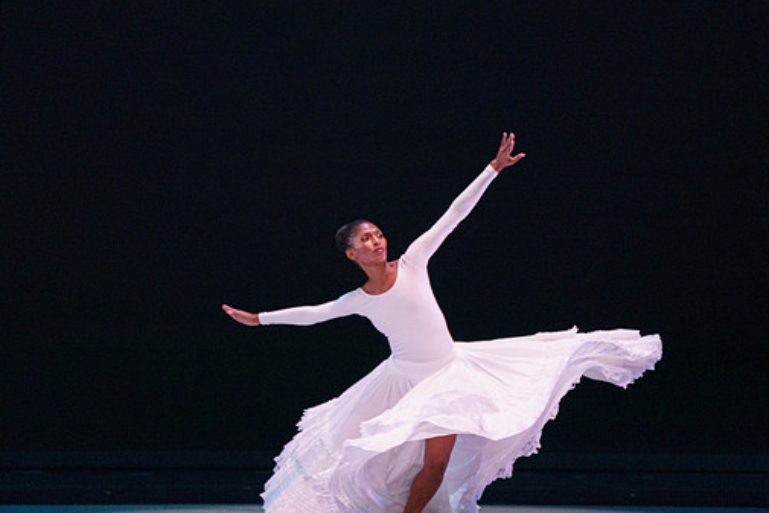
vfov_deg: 3.2
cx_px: 394
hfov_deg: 4.8
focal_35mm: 425
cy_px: 263
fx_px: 9081
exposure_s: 1/400
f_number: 6.3
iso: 5000
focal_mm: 370
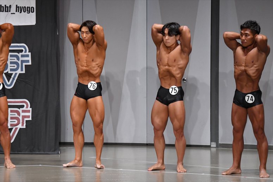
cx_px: 136
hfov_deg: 9.5
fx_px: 1645
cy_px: 91
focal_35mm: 217
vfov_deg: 6.3
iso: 5000
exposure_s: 1/400
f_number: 5.6
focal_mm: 145
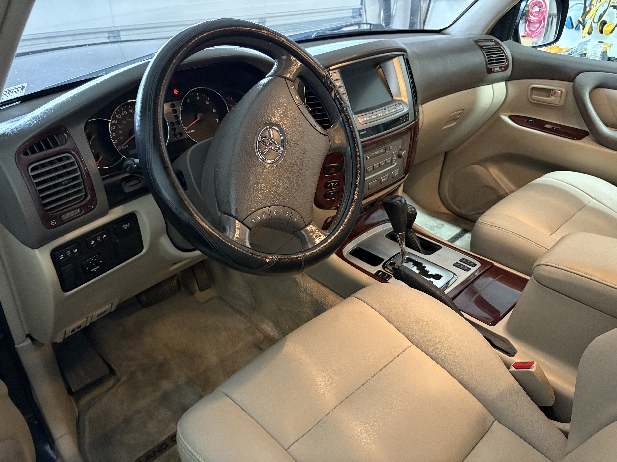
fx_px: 463
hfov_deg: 67.3
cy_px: 231
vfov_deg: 53.1
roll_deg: -1.2
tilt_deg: -30.6
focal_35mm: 26
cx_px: 308
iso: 800
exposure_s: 1/30
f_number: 1.6
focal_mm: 5.96
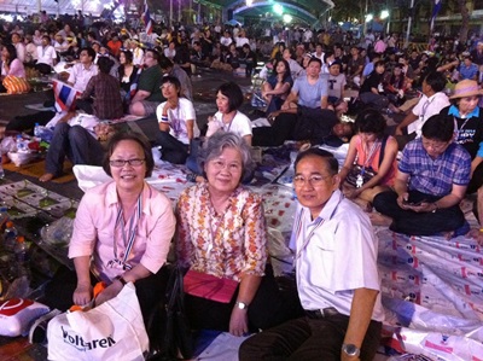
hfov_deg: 52.7
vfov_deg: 40.6
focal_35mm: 35
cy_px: 180
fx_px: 488
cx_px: 242
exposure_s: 1/17
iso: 1000
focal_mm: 3.85
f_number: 2.8
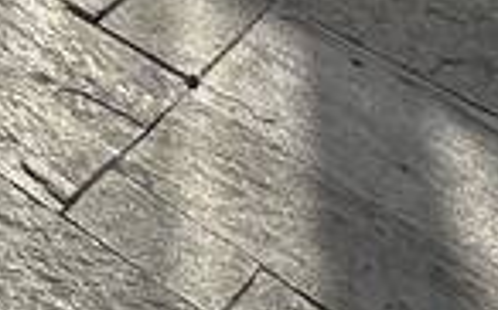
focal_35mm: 110
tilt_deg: -0.8
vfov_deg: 7.3
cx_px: -754
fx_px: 1492
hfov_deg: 13.2
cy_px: -1025
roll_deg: -3.5
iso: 40
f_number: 2.2
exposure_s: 1/1401
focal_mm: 2.22
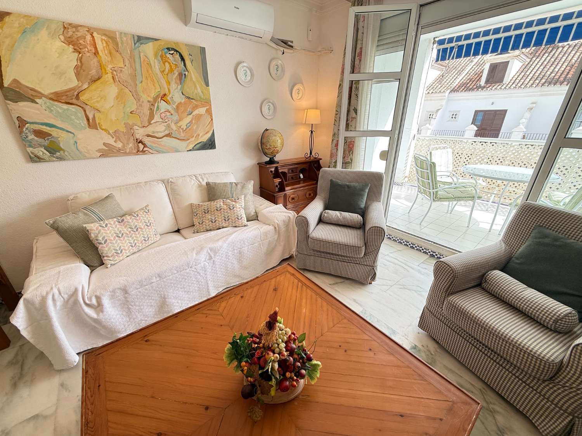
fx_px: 235
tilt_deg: -22.9
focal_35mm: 14
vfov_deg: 85.7
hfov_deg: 102.1
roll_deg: +0.1
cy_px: 218
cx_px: 291
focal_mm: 2.22
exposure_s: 1/99
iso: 80
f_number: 2.2
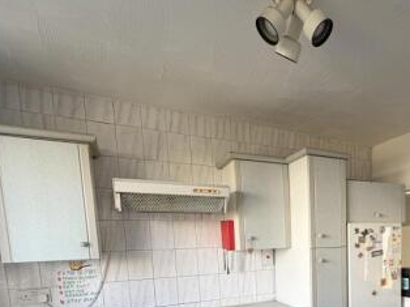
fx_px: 308
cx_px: 304
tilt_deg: -6.9
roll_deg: +1.7
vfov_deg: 47.8
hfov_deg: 63.7
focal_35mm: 26
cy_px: 274
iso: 100
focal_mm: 2.22
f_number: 2.2
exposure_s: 1/121
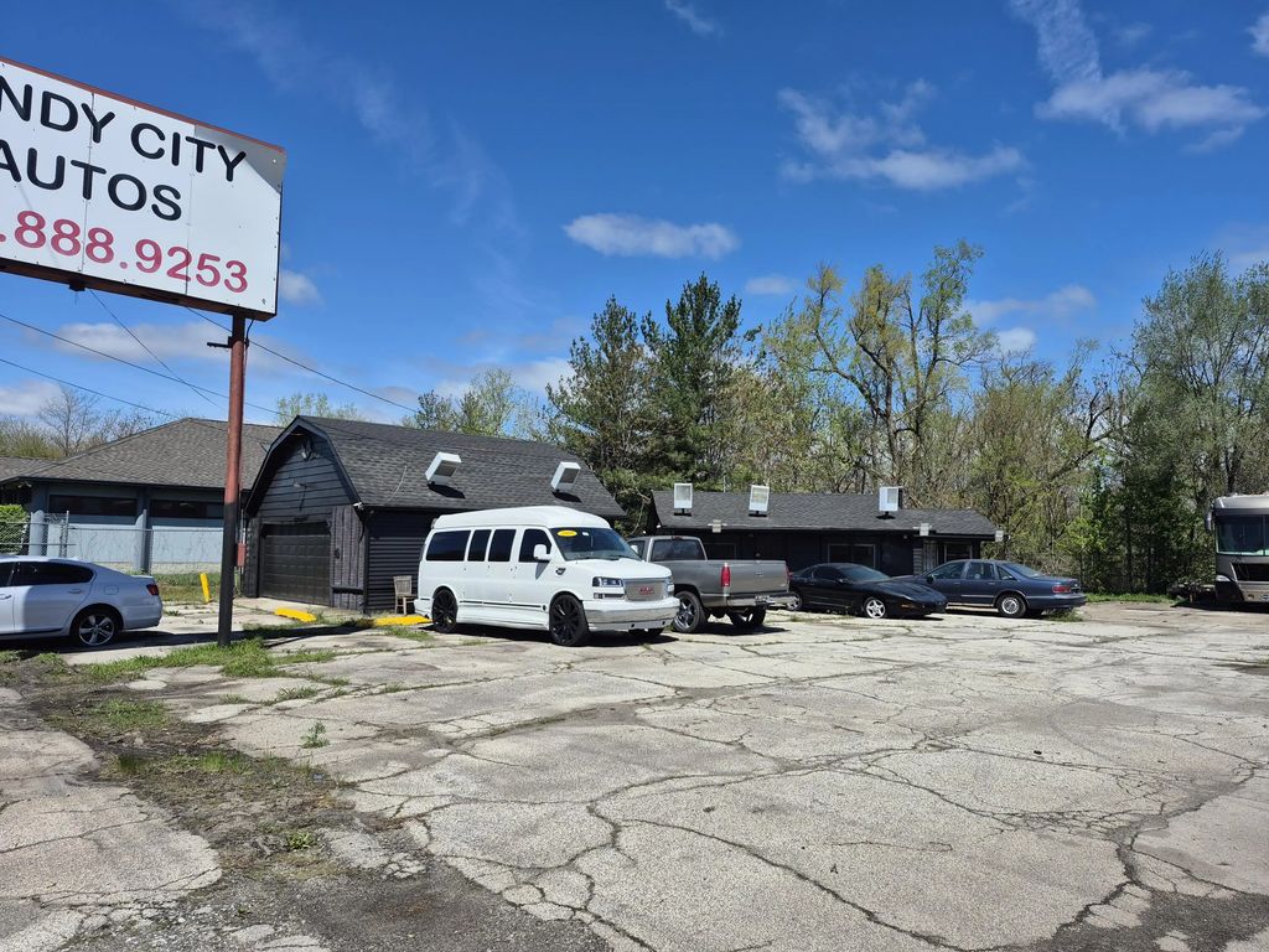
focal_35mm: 23
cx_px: 634
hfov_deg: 73.9
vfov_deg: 58.9
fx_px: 843
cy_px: 476
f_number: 1.8
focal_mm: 5.4
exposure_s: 1/2744
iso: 25
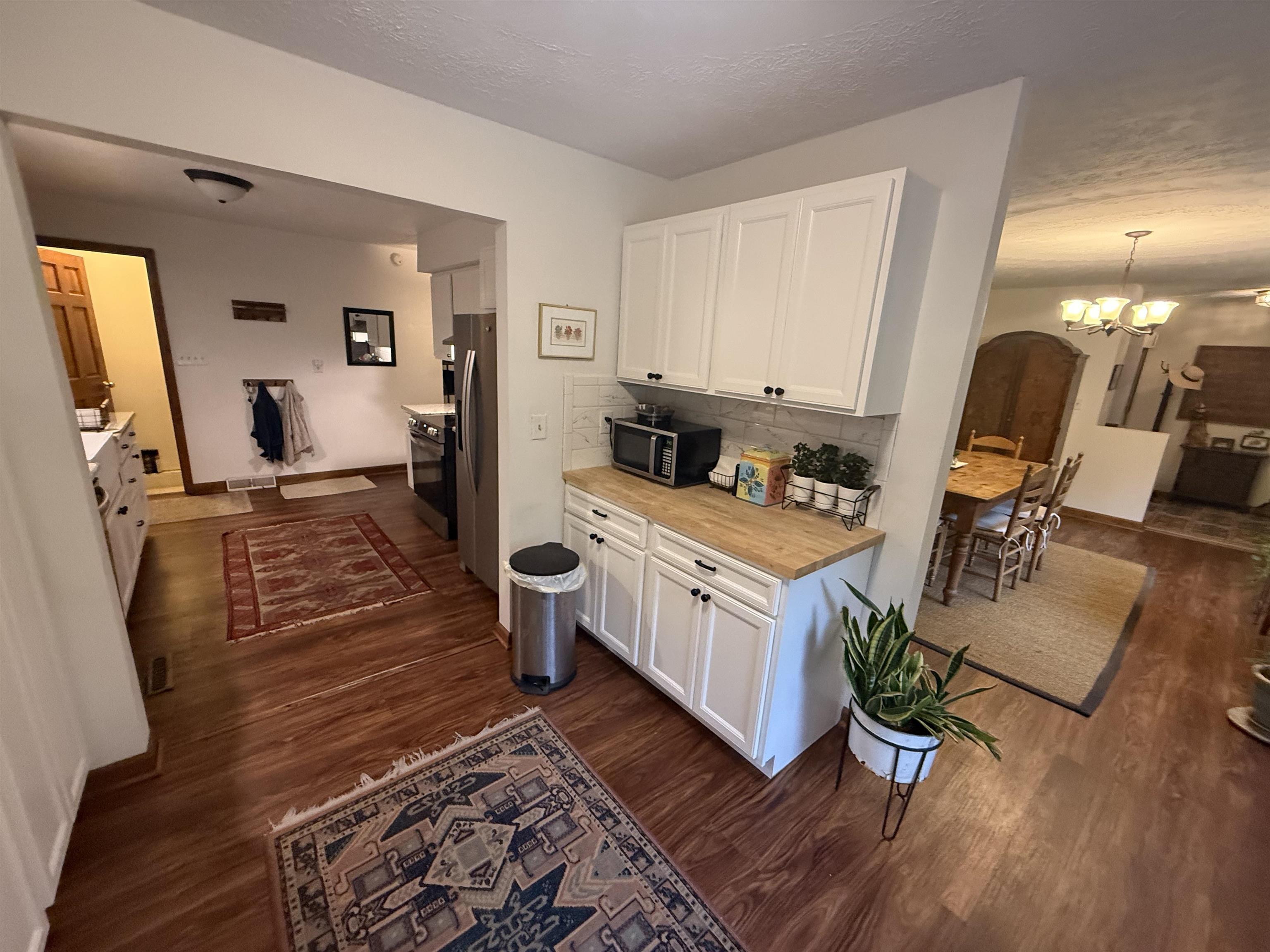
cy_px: 476
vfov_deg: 85.7
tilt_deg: -13.2
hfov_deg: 102.1
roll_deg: -2.5
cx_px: 635
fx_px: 514
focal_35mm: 14
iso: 500
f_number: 2.2
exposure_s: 1/60
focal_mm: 2.22
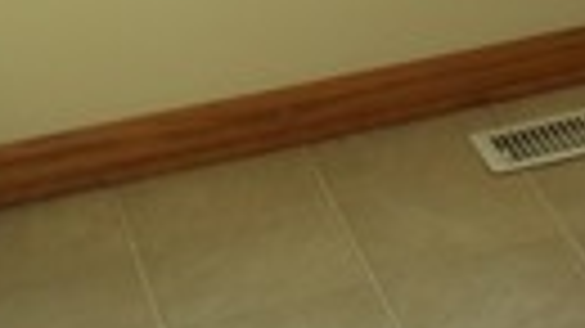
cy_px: -728
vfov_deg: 6.9
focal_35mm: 155
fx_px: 2403
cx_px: 1418
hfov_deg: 11.4
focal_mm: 5.2
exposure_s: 1/60
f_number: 3.4
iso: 80
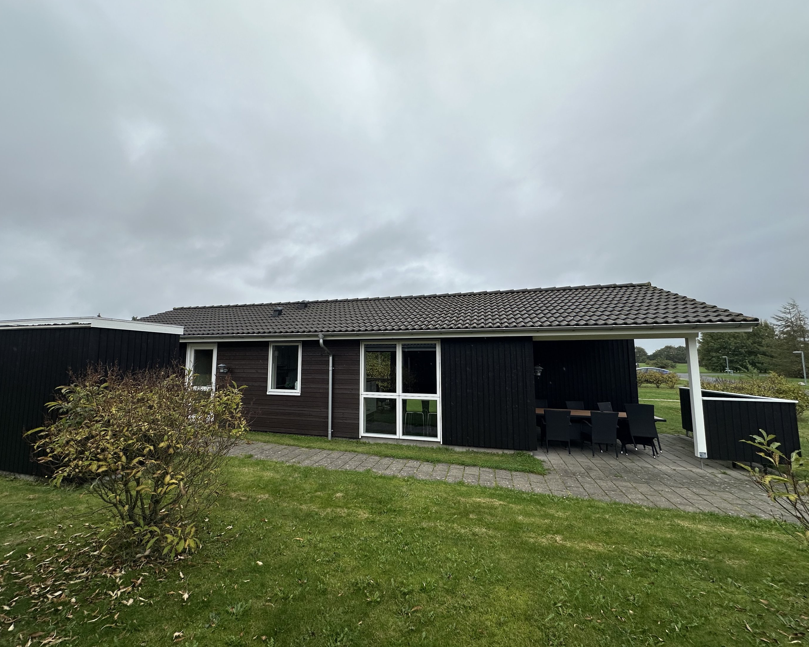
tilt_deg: +5.8
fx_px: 359
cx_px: 375
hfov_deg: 96.6
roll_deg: -0.1
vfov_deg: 84.0
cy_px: 322
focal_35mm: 15
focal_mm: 2.22
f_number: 2.2
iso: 50
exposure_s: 1/875
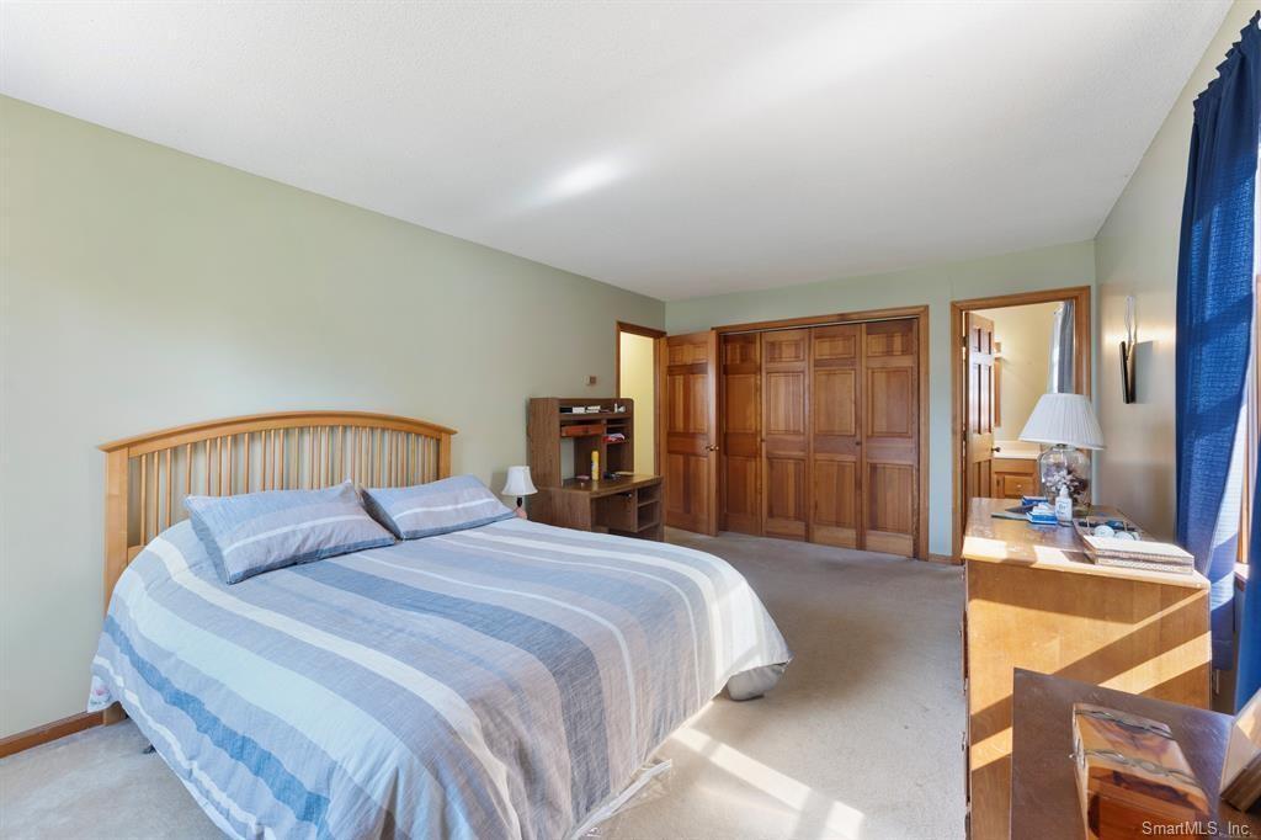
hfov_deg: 101.9
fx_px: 511
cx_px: 630
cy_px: 420
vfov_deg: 78.8
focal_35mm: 15
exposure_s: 1/4
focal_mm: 14.6
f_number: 8
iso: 800
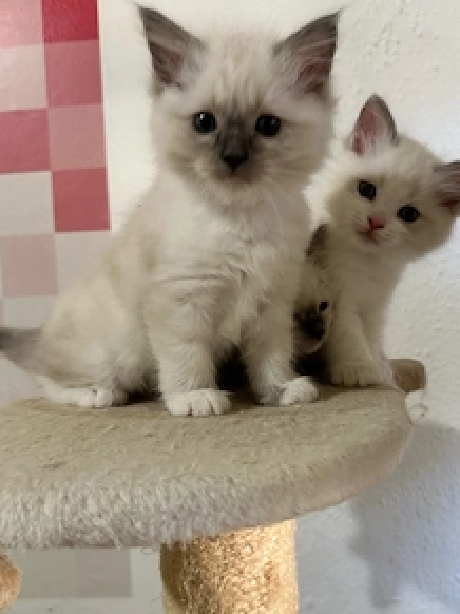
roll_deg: +1.9
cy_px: 369
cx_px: 276
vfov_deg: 55.0
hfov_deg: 42.7
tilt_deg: -1.5
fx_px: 585
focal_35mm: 33
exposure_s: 1/50
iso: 250
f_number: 1.78
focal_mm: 6.86
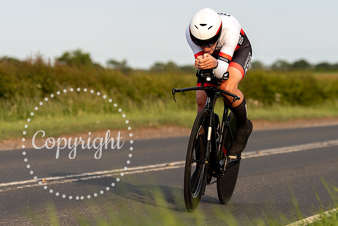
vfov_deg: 7.4
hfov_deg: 11.1
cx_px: 209
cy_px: 64
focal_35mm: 186
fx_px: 1742
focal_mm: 114
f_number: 3.2
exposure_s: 1/1000
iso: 100
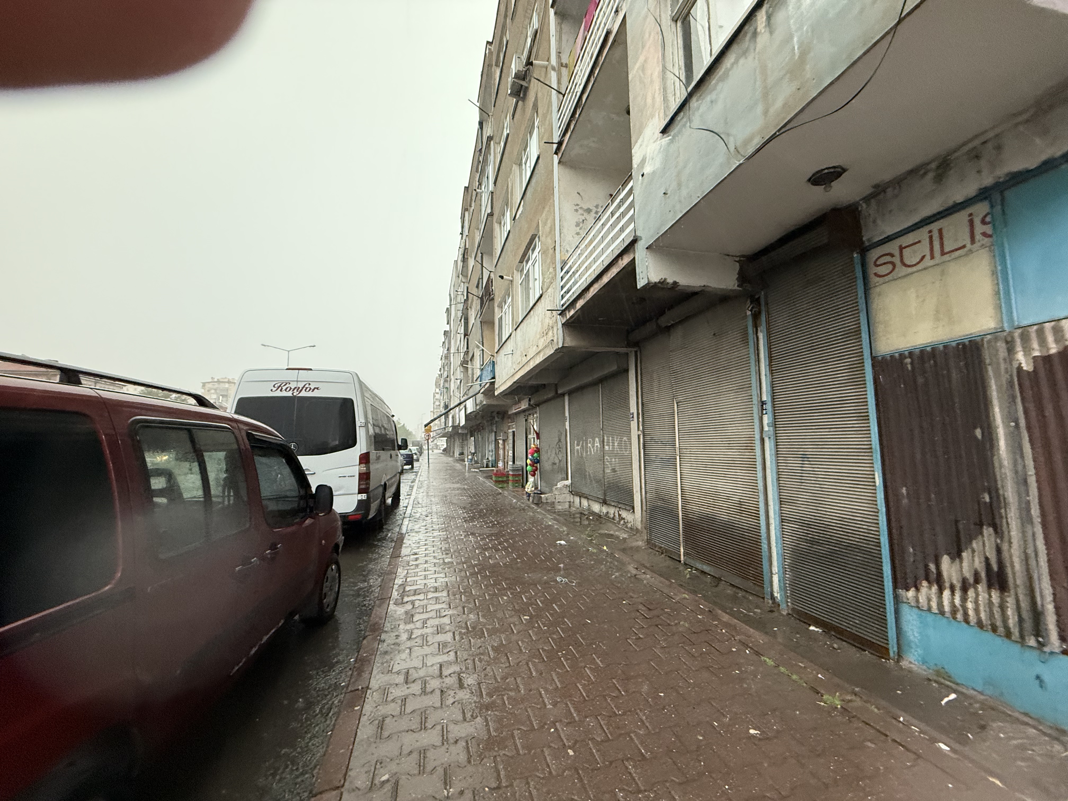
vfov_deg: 85.7
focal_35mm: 14
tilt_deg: +7.0
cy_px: 400
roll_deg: +1.5
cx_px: 534
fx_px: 432
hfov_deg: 102.1
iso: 320
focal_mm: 2.22
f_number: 2.2
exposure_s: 1/70
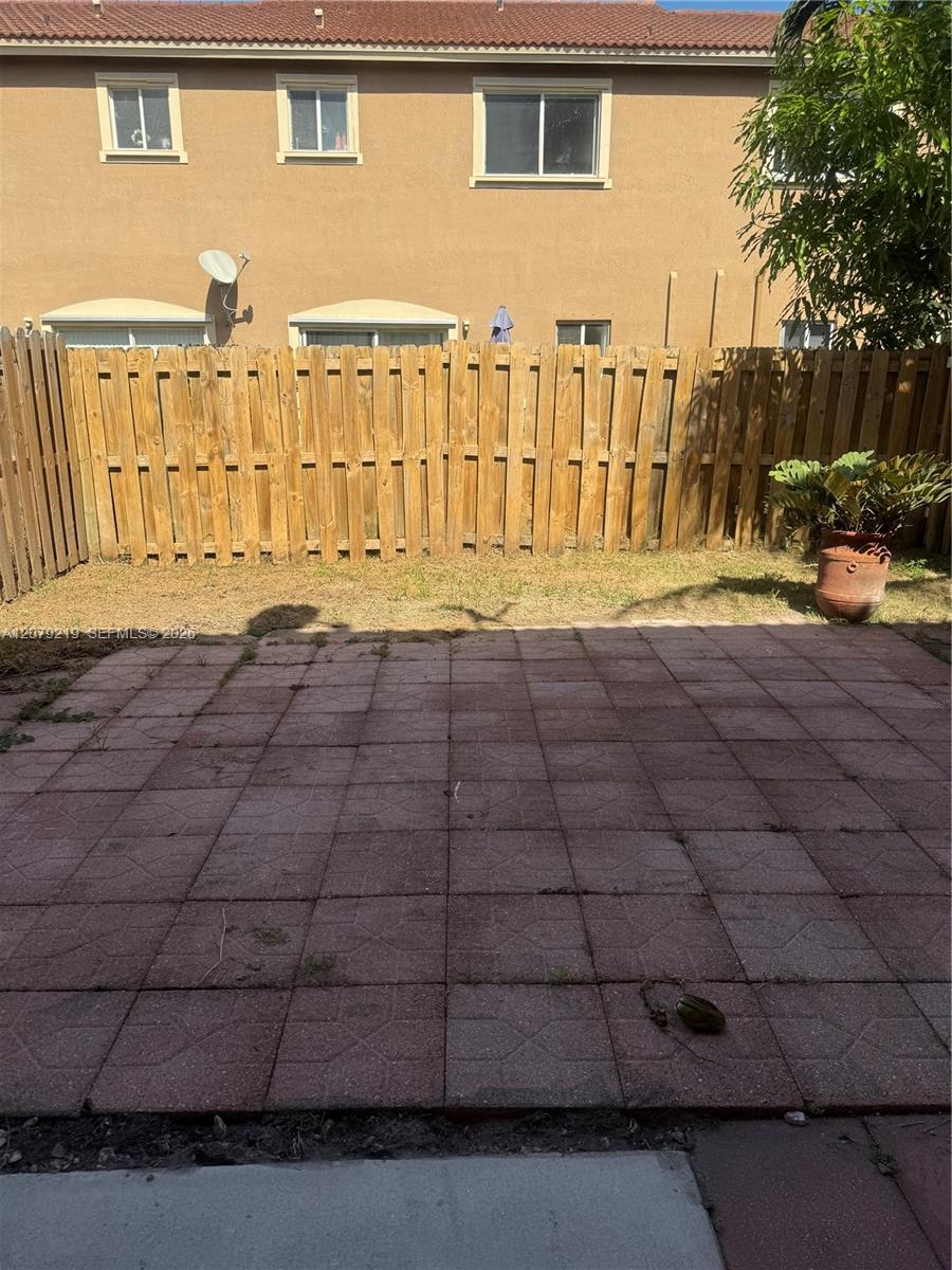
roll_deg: -0.7
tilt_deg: -15.6
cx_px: 476
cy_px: 635
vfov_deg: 71.6
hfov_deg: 56.8
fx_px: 880
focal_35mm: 24
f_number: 1.78
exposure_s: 1/3279
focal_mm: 6.76
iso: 80
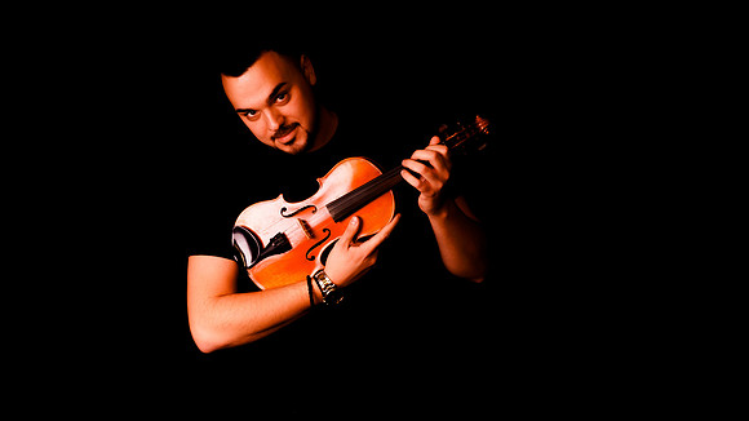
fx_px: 1235
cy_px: 237
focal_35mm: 62
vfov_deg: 19.3
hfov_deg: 33.7
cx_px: 334
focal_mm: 45
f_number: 6.3
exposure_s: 1/250
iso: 100
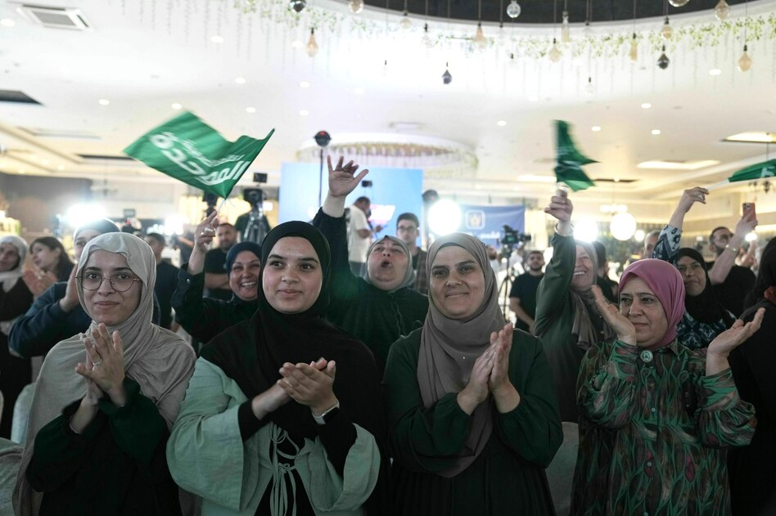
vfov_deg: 42.3
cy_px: 258
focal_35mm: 31
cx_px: 388
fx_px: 668
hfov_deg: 60.3
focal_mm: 31
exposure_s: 1/160
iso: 2000
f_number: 2.8
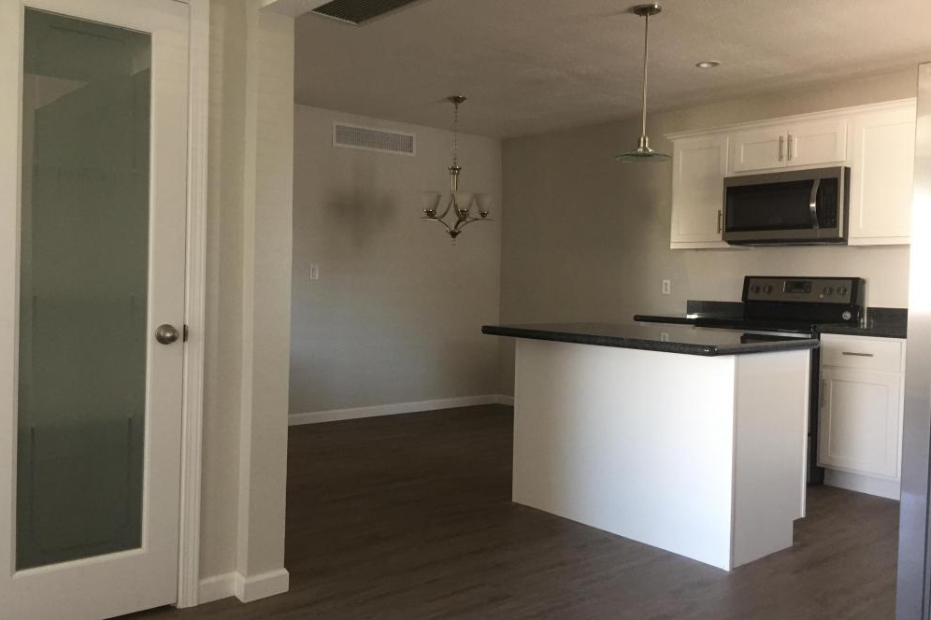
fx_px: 802
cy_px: 299
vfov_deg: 42.3
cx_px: 458
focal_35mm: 31
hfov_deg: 60.3
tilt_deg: -1.0
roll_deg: -0.5
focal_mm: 4.15
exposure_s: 1/33
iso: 160
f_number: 2.2
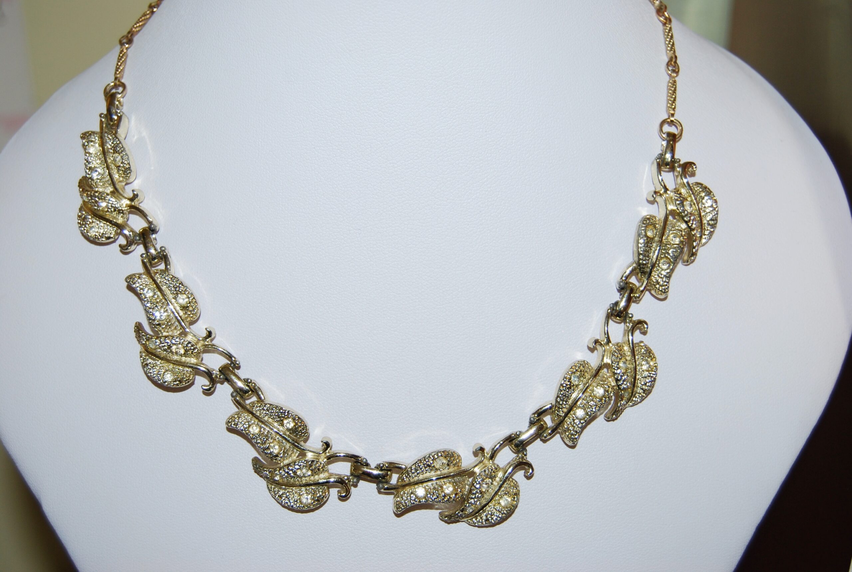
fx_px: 1352
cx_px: 426
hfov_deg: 35.0
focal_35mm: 57
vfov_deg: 23.9
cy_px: 286
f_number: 4.8
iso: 200
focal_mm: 38
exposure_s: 1/60
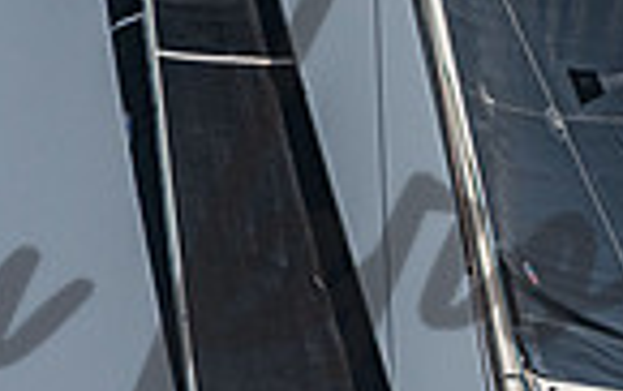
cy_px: 502
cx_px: 630
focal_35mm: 2213
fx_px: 37618
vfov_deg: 0.6
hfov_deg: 0.9
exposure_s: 1/4000
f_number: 6.3
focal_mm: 400
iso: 400
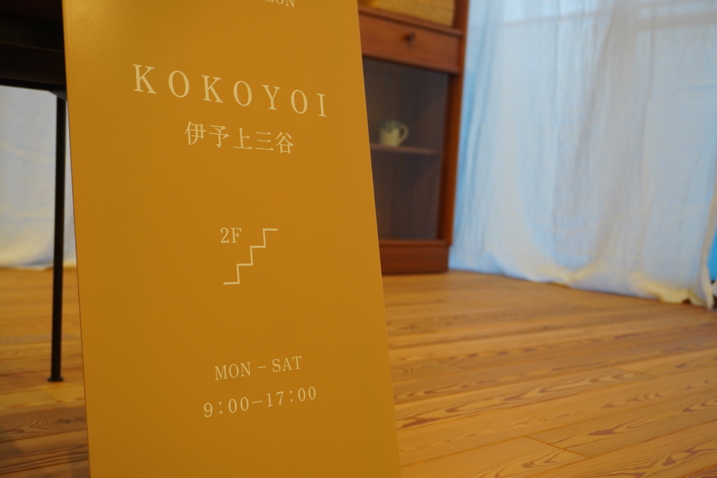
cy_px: 239
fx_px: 807
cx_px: 358
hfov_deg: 47.9
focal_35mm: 40
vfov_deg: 33.0
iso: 500
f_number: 4.5
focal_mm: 27
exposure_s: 1/20
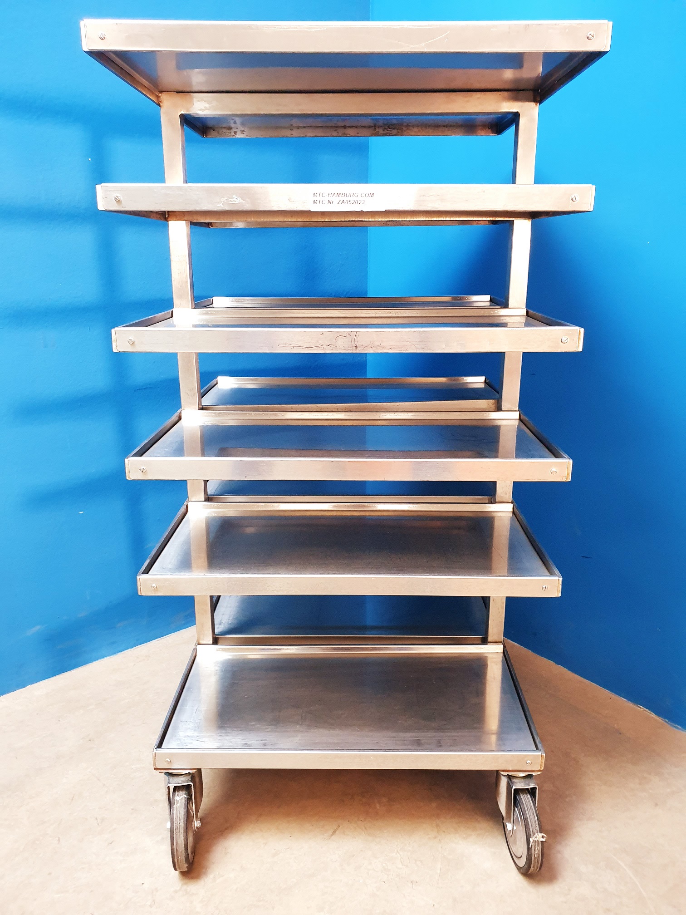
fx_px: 687
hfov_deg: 53.1
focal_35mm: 26
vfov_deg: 67.3
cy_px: 458
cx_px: 343
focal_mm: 4.3
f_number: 2.4
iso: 250
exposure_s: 1/20
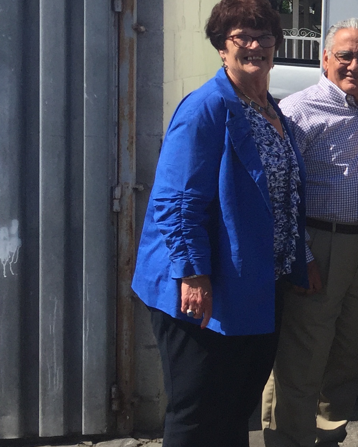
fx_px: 1099
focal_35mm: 83
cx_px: 655
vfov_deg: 22.9
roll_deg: -2.3
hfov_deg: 15.7
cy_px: 142
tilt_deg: -4.1
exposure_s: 1/2639
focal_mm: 4.15
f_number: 2.2
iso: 32
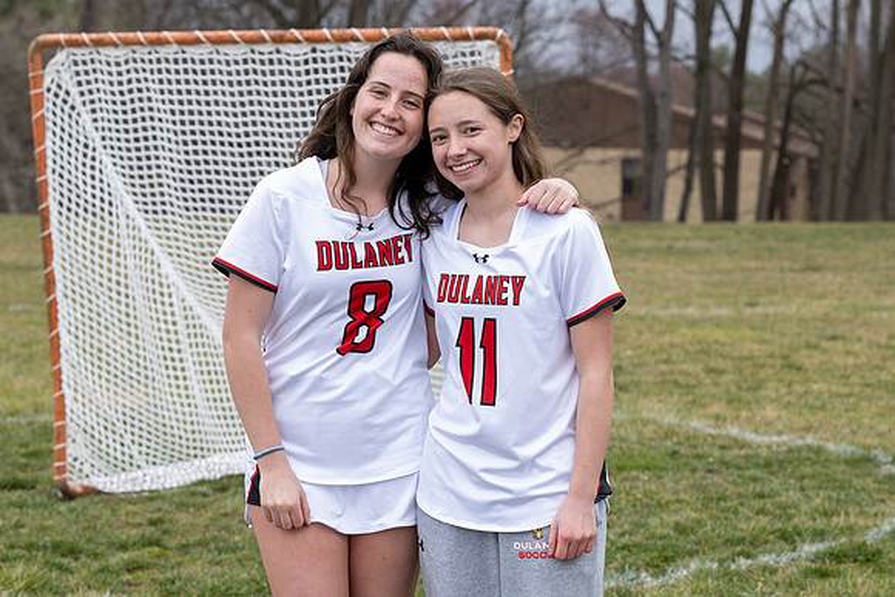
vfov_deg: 12.8
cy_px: 363
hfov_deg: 19.1
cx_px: 530
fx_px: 2653
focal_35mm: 107
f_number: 5.6
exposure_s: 1/250
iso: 200
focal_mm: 79
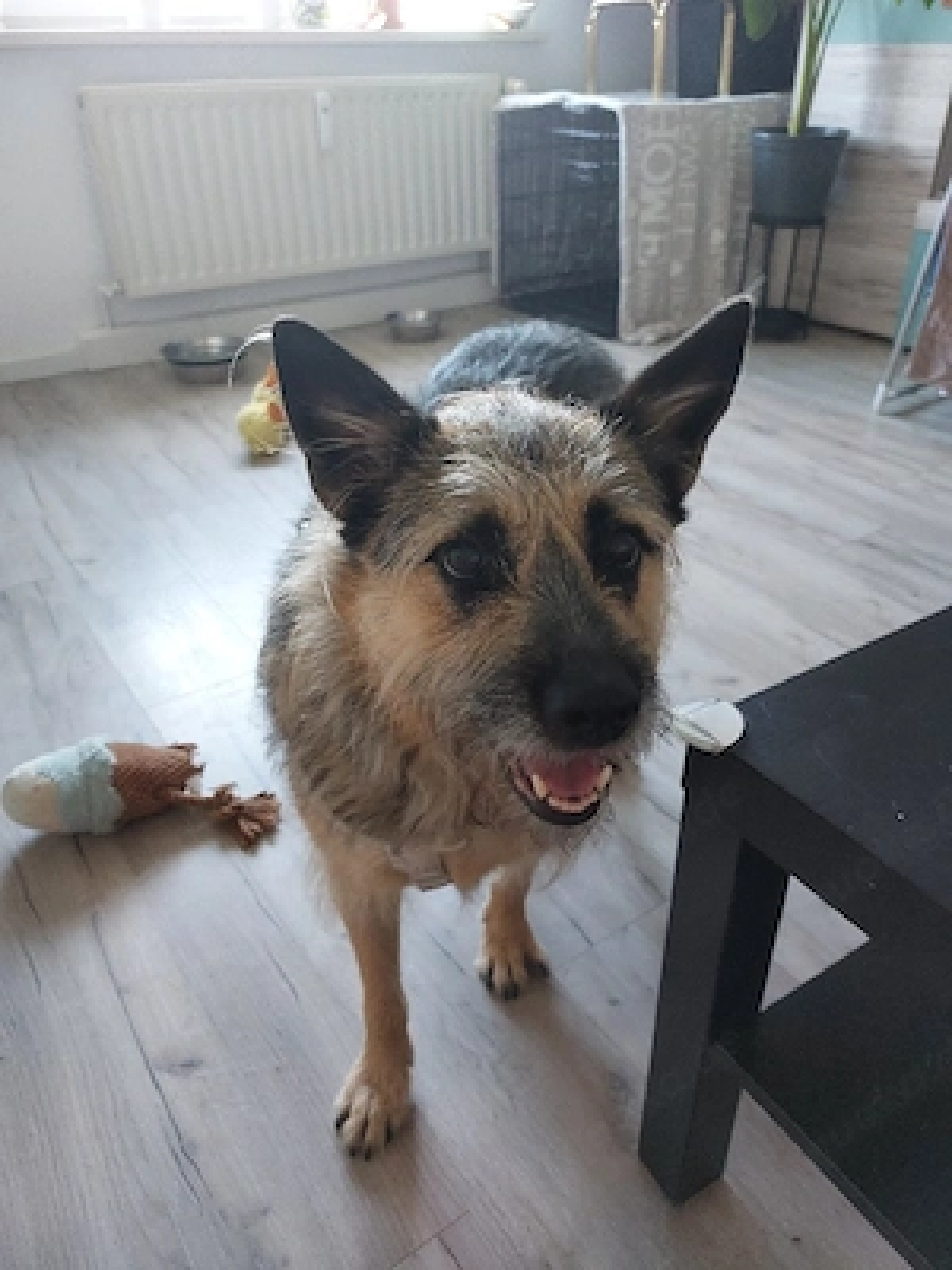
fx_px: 917
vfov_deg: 69.4
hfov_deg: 54.9
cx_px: 476
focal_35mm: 25
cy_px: 635
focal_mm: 5.23
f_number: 1.8
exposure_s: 1/50
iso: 250
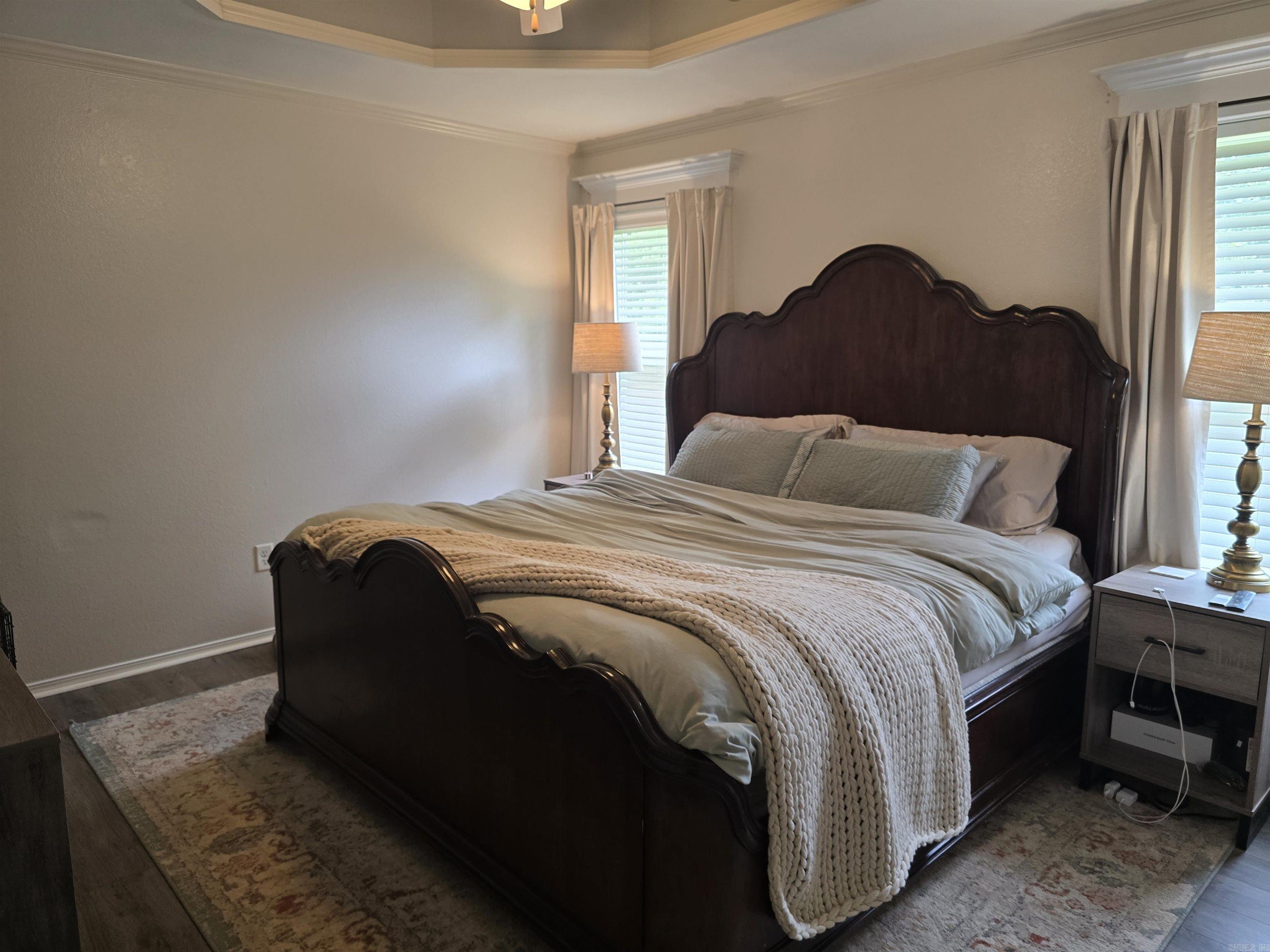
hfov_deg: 73.9
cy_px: 476
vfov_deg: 58.9
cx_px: 635
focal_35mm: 23
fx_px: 844
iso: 125
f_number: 1.7
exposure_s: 1/120
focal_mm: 6.3
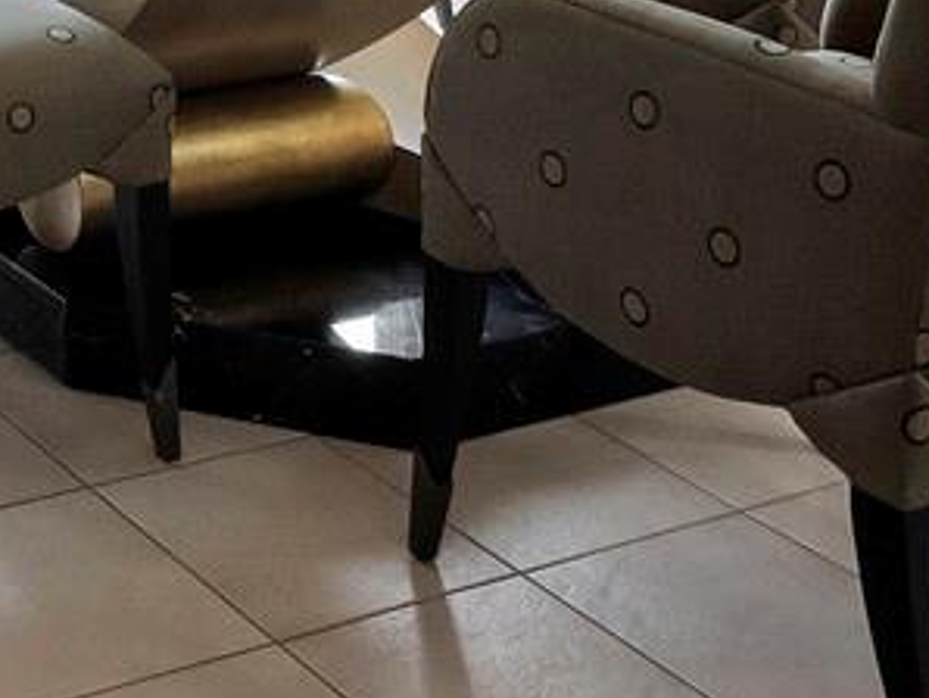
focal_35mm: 75
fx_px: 2014
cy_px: -611
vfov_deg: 16.1
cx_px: -380
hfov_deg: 22.3
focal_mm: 7
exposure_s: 1/5
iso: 320
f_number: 11
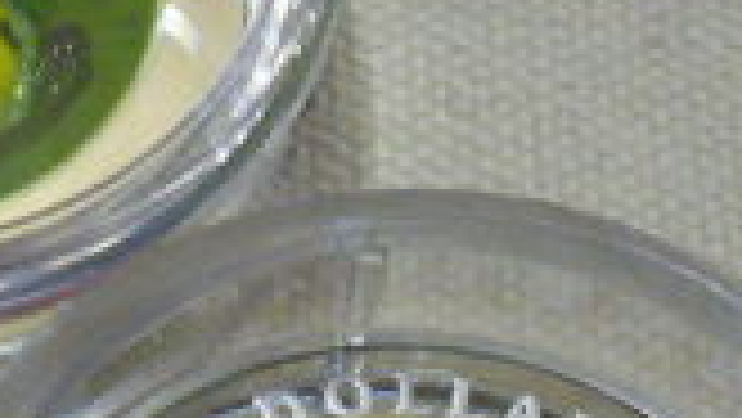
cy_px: 85
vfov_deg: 8.3
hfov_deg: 14.2
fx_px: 2894
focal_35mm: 147
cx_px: -103
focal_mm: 6.1
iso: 200
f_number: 2.8
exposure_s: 1/8
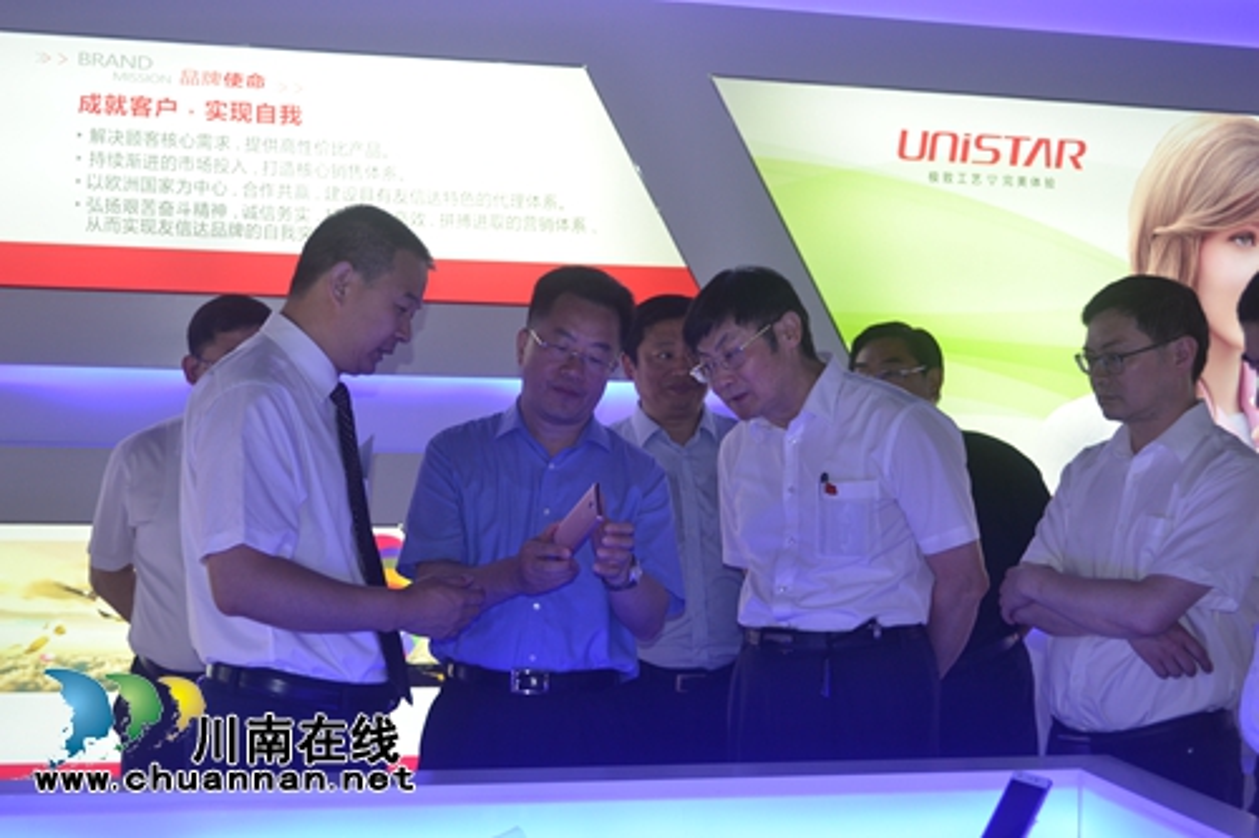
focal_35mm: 48
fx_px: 1678
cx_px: 630
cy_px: 419
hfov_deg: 41.1
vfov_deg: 28.1
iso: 400
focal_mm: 32
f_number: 4.8
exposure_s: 1/100
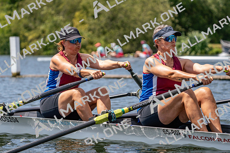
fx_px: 1278
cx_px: 115
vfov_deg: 6.9
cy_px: 76
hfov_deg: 10.3
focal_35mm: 200
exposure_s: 1/2000
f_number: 5.6
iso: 320
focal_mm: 200
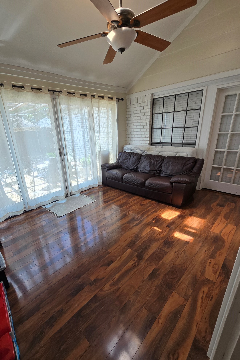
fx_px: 140
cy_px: 183
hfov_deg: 80.8
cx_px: 104
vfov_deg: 104.2
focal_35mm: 14
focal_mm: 2.2
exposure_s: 1/120
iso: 80
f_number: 2.2
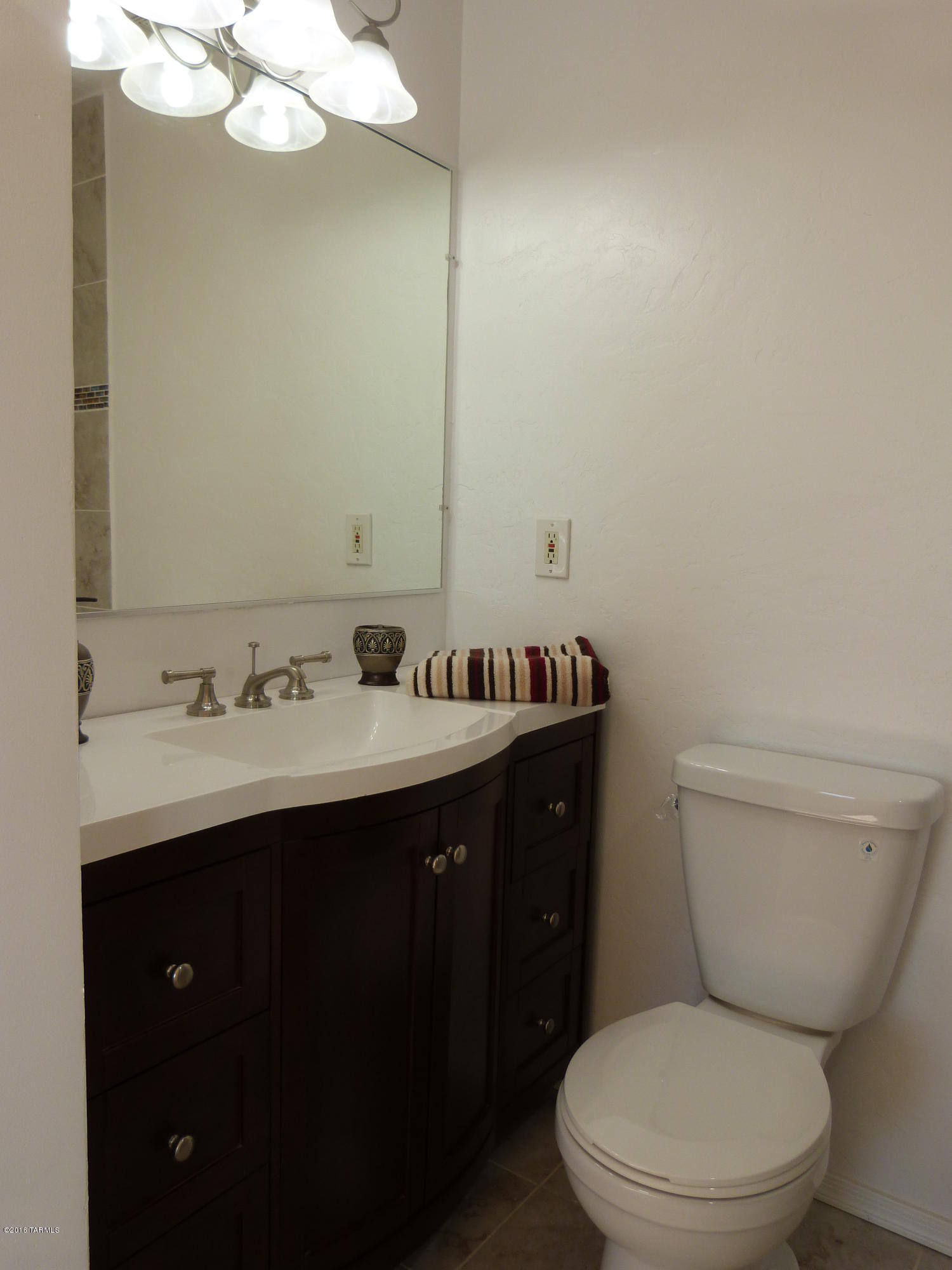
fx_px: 917
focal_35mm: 25
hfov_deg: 54.9
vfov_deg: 69.4
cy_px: 635
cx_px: 476
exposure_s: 1/60
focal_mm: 4.5
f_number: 2.8
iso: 100
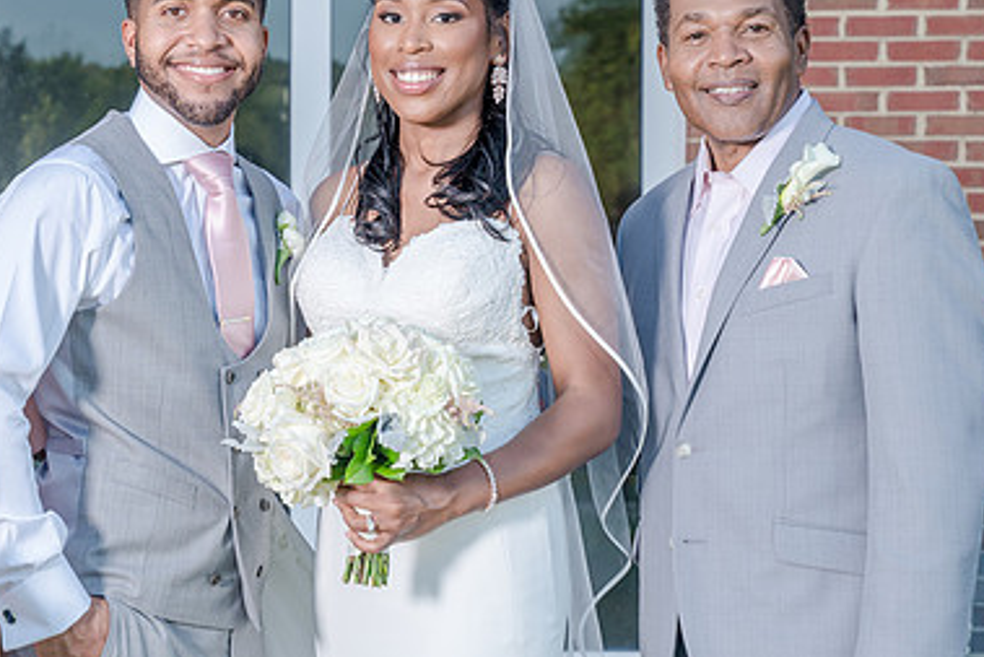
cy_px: 250
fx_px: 3172
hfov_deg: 17.5
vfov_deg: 11.8
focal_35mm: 116
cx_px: 251
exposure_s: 1/200
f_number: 5.6
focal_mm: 70
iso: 200
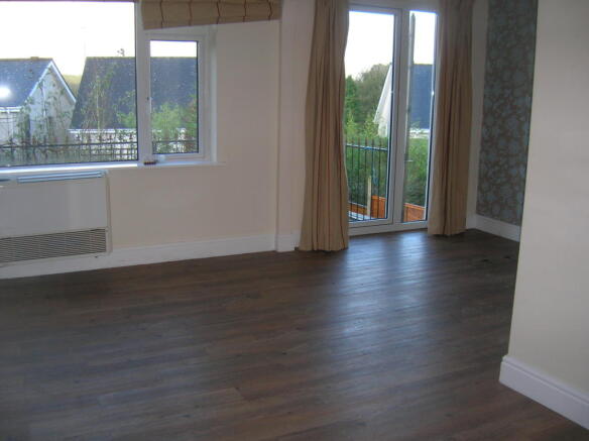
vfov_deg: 41.7
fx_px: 578
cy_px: 220
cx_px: 294
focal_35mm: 34
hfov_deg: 54.0
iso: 81
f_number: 2.9
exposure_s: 1/60.1
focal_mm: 5.7
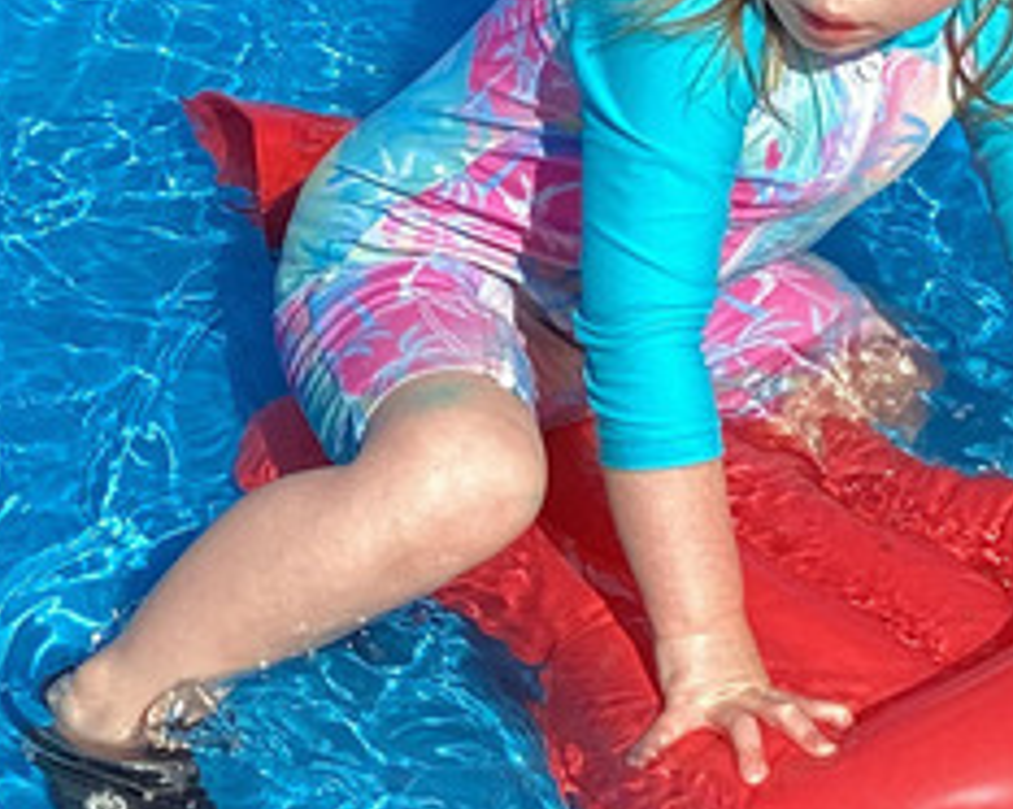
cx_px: 252
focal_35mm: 133
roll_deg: -0.4
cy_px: 361
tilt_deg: -34.9
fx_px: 3984
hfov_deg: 14.4
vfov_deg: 11.6
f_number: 2.4
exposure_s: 1/1217
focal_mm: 3.3
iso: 25
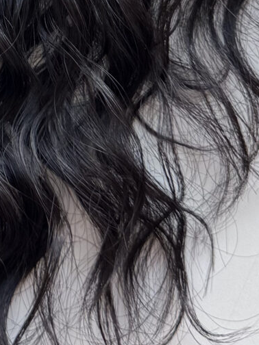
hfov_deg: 11.5
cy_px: -188
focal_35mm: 122
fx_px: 1217
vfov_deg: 14.9
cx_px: -162
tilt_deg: -85.2
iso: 80
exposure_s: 1/121
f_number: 1.78
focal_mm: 6.76
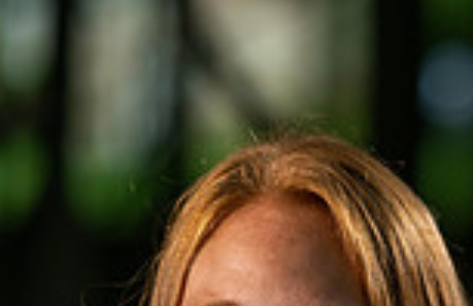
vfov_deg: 3.7
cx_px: 592
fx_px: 4726
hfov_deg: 5.7
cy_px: 463
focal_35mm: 363
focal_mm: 85
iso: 80
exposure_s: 1/320
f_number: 1.8
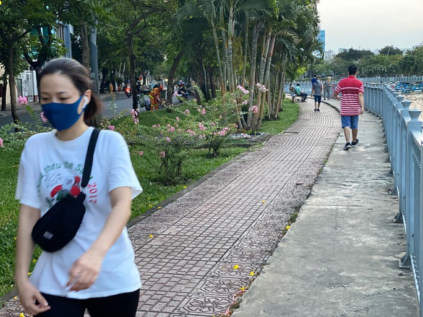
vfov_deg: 28.0
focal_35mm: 52
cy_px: 158
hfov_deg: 36.8
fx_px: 635
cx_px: 212
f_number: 2
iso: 250
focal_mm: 6
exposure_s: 1/98
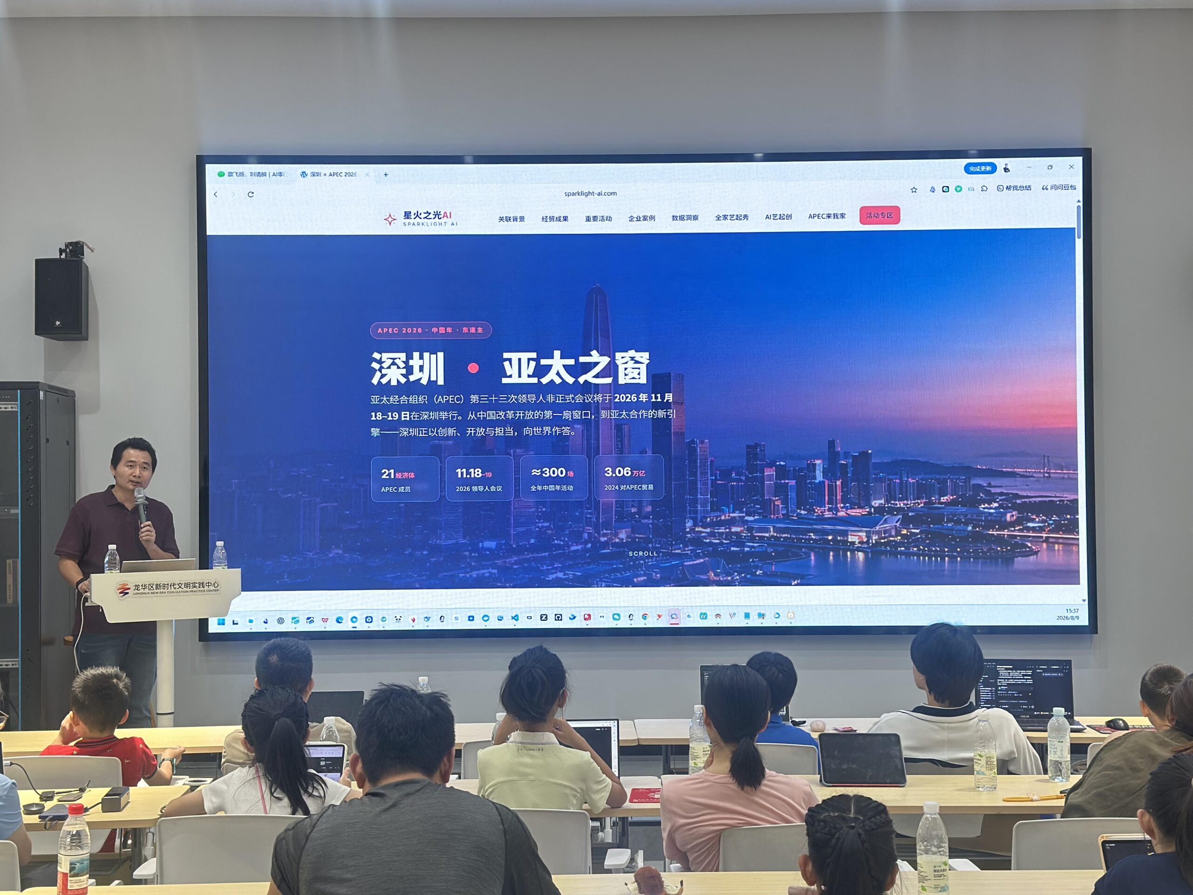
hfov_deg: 39.7
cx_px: 596
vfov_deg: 30.3
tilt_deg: +1.0
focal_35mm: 48
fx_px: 1654
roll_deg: +0.7
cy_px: 448
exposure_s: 1/60
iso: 320
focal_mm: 6.86
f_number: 1.78
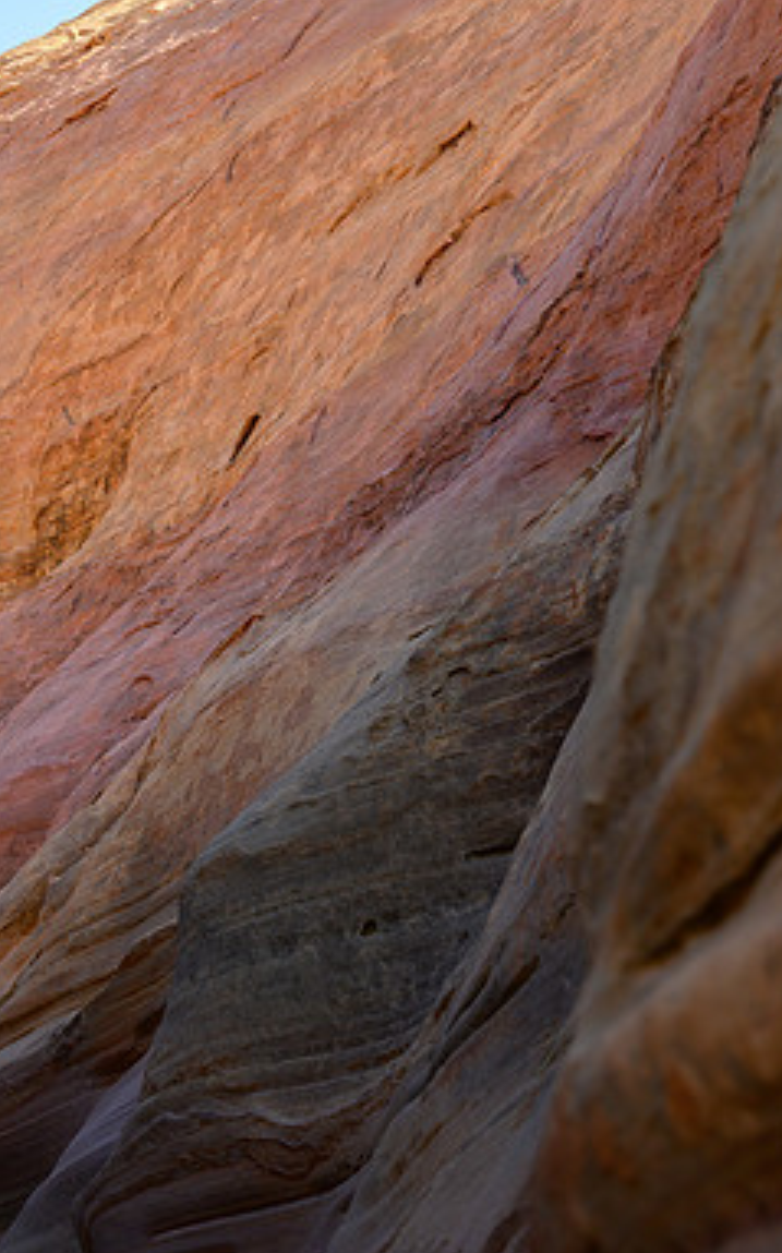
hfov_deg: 8.2
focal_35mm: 159
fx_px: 5428
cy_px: 628
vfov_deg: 13.2
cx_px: 154
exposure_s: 1/60
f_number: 10
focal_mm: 103
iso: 100
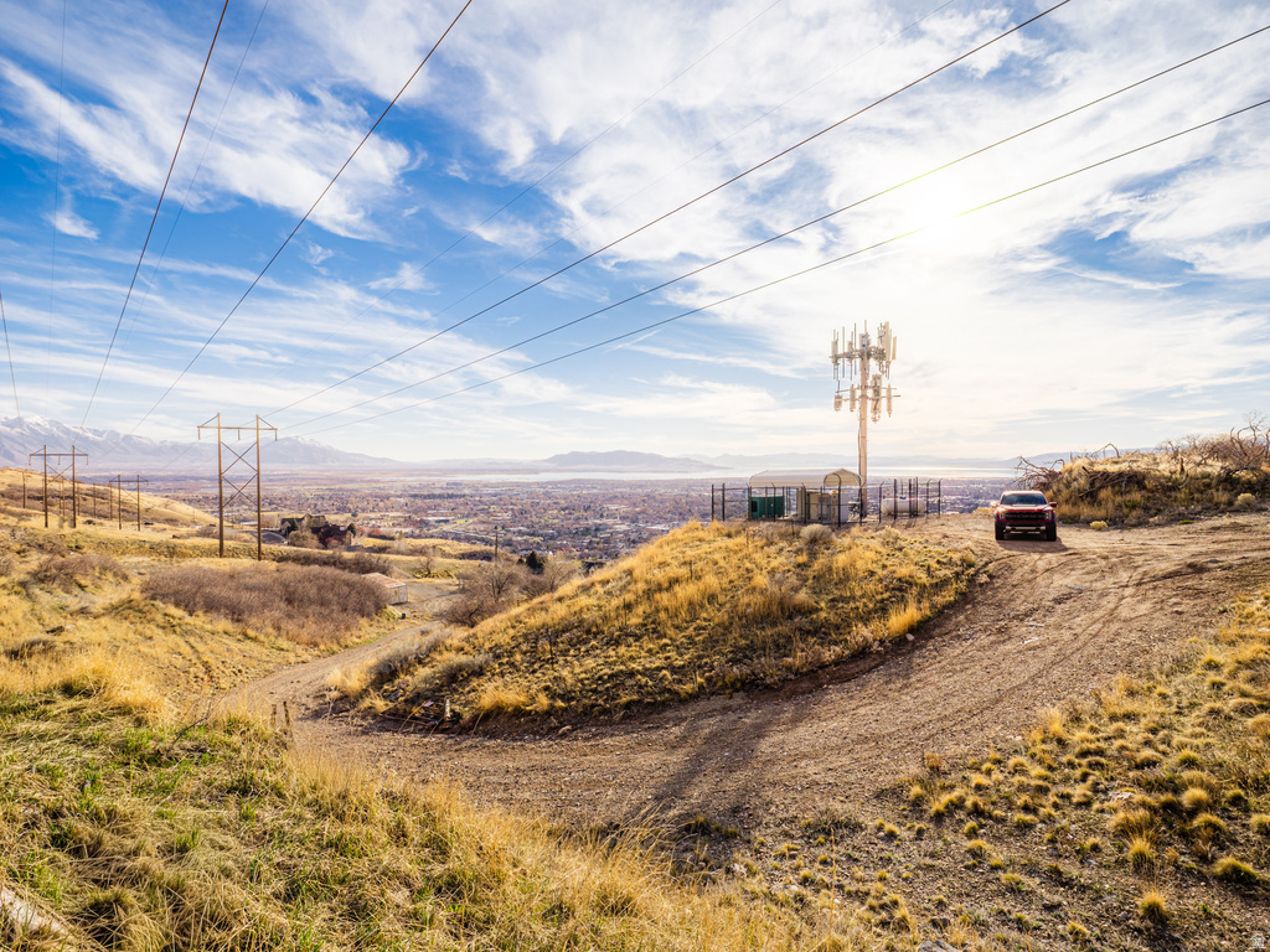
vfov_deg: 78.1
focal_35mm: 16
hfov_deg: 94.5
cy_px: 476
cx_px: 635
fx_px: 587
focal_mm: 8
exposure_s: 1/16000
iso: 200
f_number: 5.6
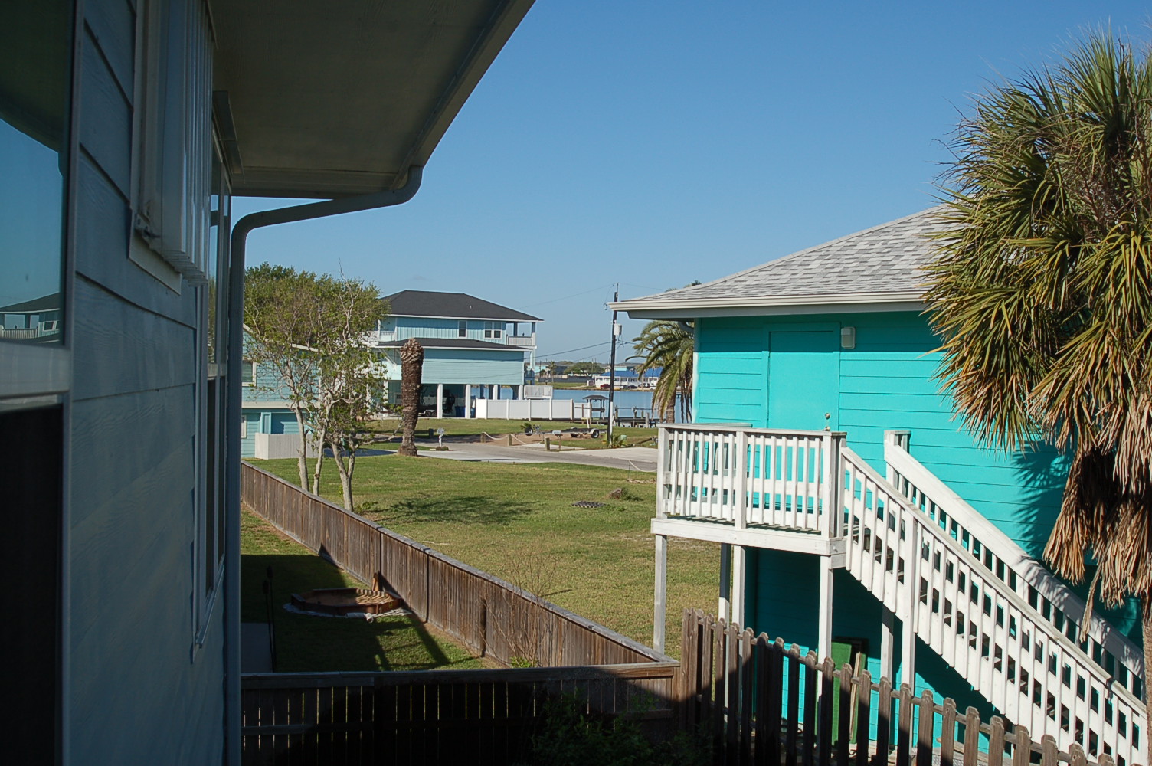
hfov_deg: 46.4
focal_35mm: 42
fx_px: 1343
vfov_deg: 31.8
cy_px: 383
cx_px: 576
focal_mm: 28
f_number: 11
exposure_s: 1/500
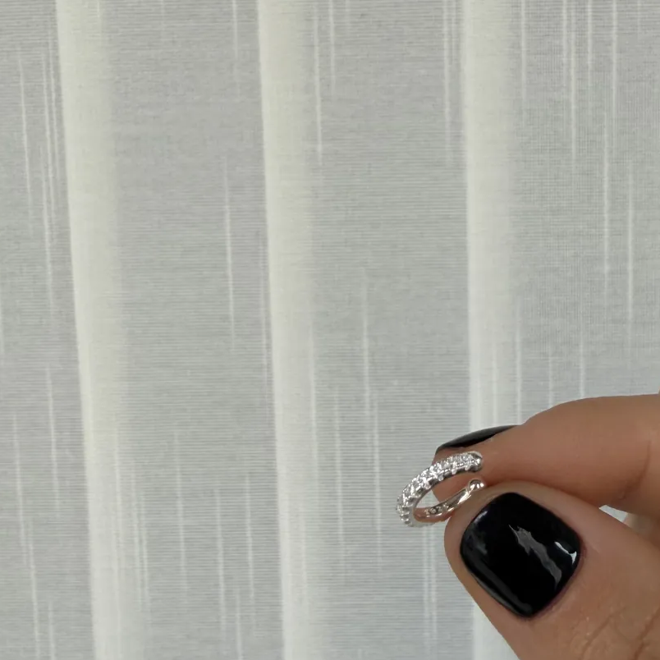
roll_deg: +0.6
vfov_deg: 37.9
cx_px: 451
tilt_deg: -7.1
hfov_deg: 37.8
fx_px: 949
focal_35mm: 44
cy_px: 445
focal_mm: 2.22
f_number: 2.2
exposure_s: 1/121
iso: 64
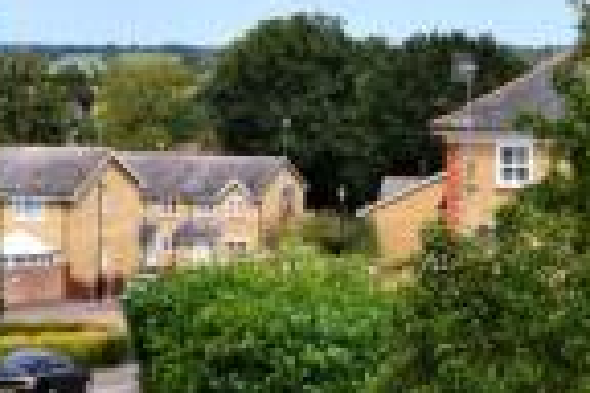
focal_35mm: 99
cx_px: 426
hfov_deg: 20.5
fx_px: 1622
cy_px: 113
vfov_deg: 13.8
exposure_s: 1/400
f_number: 11
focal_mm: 20
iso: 400
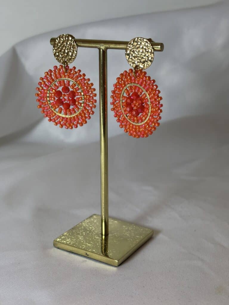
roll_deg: -1.7
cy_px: 152
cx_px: 114
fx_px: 459
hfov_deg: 28.0
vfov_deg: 36.8
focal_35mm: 52
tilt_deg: -18.5
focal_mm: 5.96
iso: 25
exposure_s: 1/101
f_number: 1.6
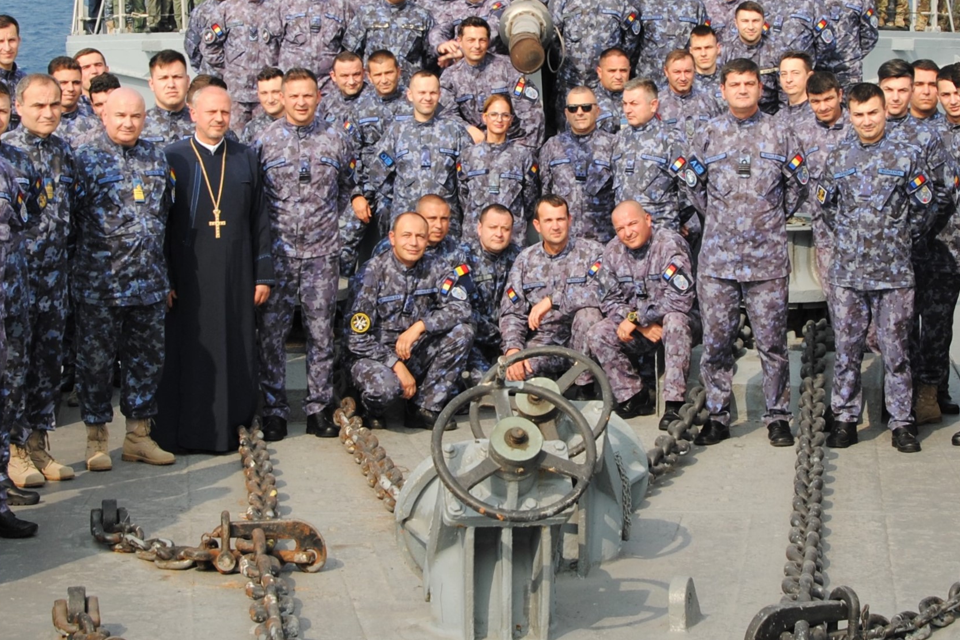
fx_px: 2135
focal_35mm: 80
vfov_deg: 16.7
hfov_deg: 25.3
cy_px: 27
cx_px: 518
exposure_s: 1/200
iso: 100
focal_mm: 25
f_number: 7.1
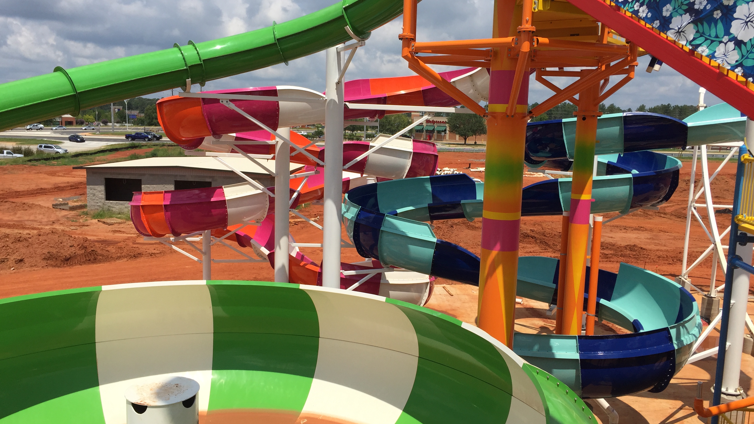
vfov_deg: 36.7
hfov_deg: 61.0
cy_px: 217
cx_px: 380
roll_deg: -2.7
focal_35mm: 32
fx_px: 640
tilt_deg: -7.5
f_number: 2.2
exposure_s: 1/3049
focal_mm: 4.15
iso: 32
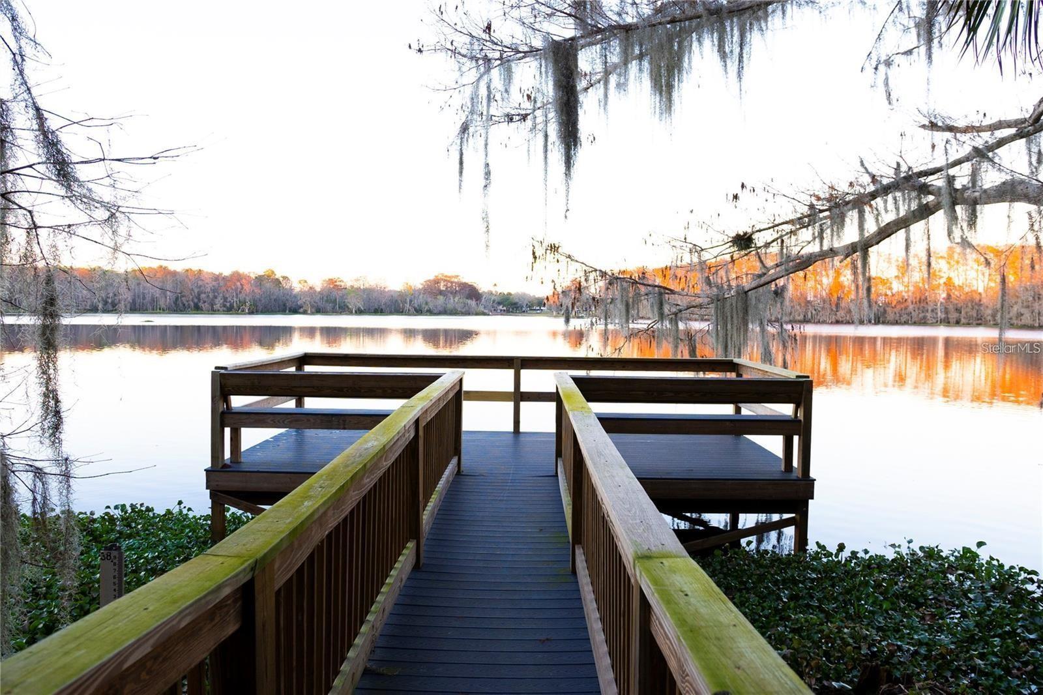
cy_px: 348
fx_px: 782
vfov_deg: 47.9
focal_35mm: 27
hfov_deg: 67.4
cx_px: 522
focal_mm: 18
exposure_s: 1/60
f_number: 4
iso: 100
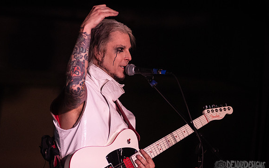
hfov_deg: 12.5
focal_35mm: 168
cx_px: 117
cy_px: 75
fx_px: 1232
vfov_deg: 7.8
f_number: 3.5
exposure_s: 1/160
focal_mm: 145
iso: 2000
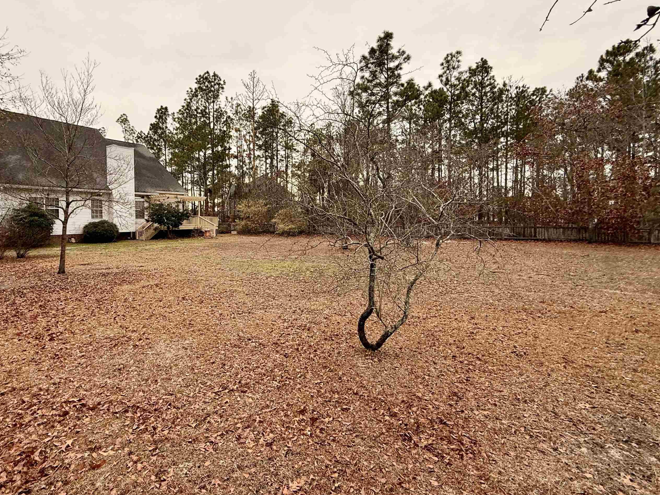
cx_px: 272
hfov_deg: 90.1
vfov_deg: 74.7
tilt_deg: -3.0
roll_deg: +0.2
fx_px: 324
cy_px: 239
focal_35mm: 17
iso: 50
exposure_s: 1/187
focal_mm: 2.22
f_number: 2.2
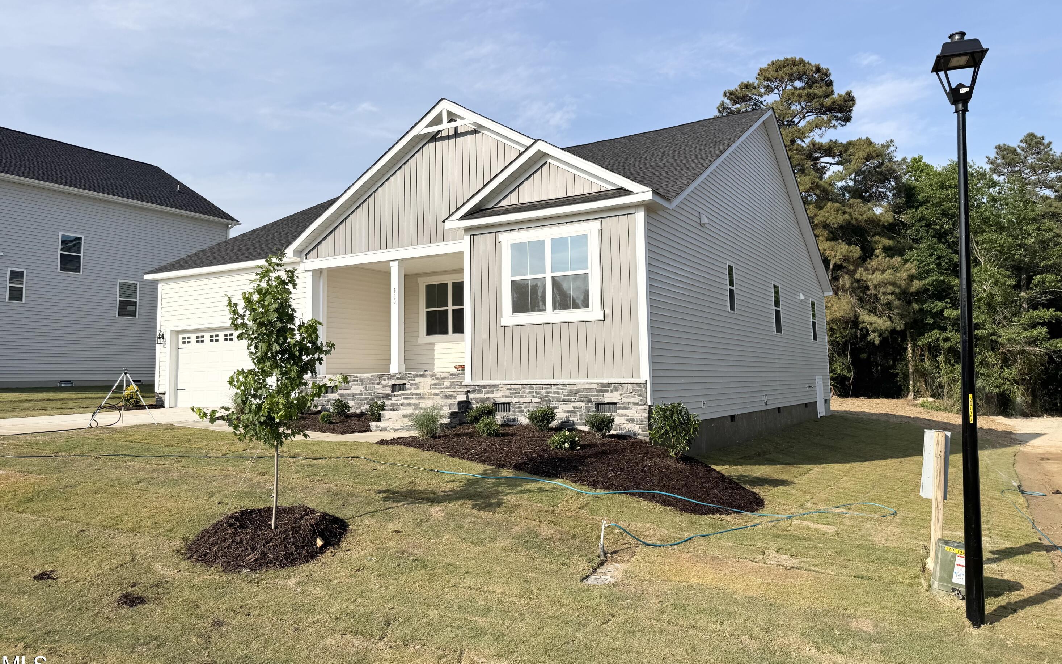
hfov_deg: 70.4
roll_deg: +1.2
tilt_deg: +6.4
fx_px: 753
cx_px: 526
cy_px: 295
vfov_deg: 47.5
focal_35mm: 26
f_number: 1.78
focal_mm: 6.76
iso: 80
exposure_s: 1/5814
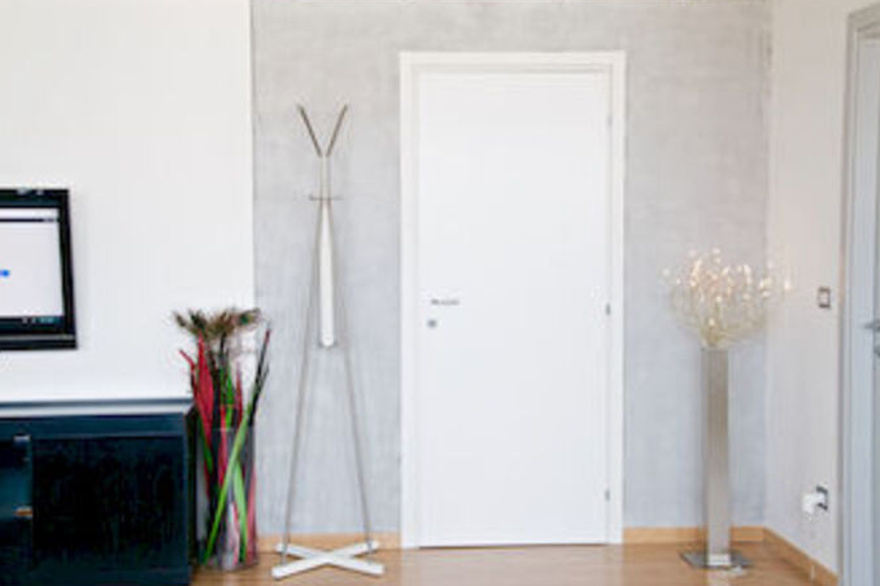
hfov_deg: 38.9
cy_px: 297
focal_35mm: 51
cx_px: 417
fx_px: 1247
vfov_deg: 26.5
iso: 200
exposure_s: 1/40
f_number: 6.3
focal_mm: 32
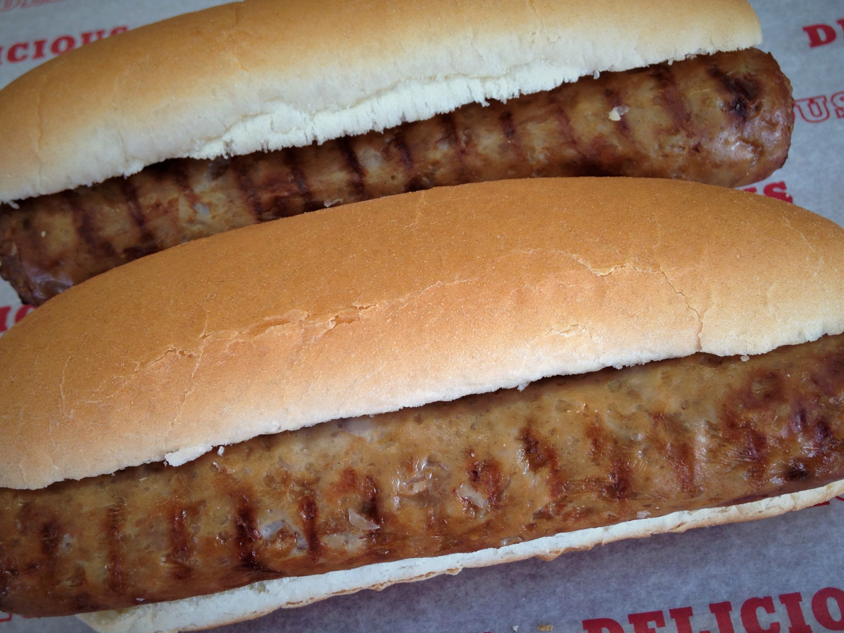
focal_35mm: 34
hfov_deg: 54.0
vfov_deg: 41.8
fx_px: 829
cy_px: 324
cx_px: 423
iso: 50
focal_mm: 4.12
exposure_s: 1/60
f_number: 2.4
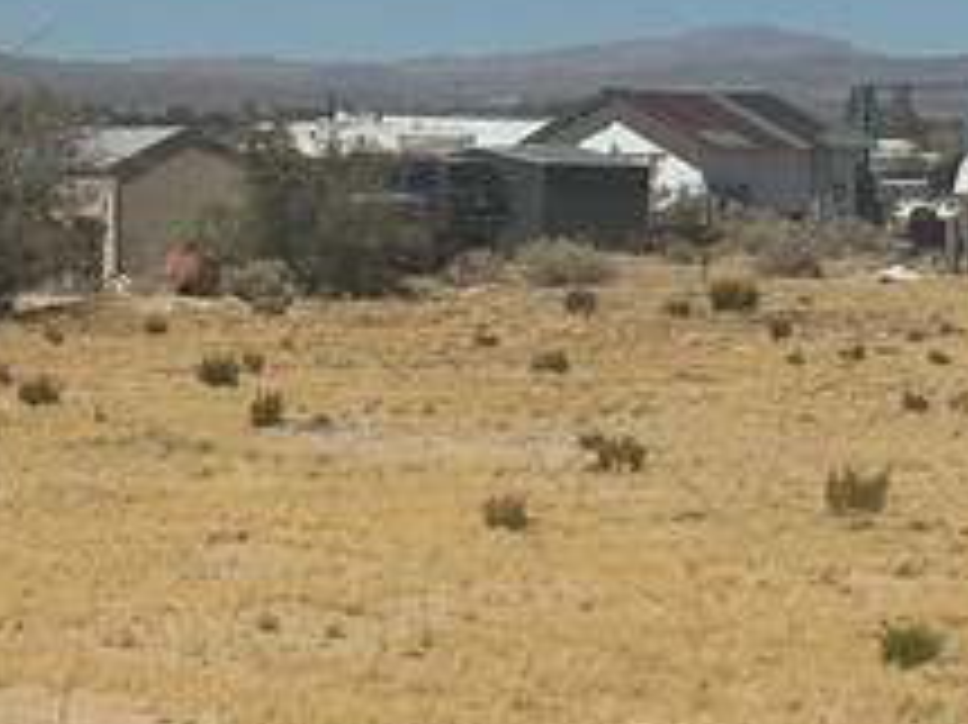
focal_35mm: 124
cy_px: 364
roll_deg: -0.3
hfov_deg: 15.6
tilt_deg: -4.0
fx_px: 3466
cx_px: 23
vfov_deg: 11.9
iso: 50
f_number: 1.5
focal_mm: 5.7
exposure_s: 1/12658
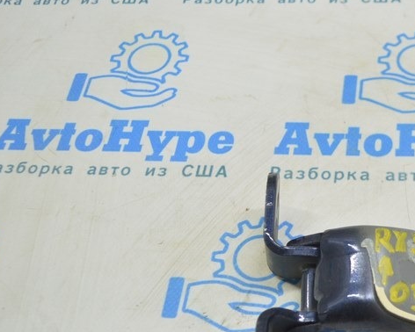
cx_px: 344
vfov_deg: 25.0
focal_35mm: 61
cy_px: 196
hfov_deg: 30.1
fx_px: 750
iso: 400
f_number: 3.8
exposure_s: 1/50
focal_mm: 20
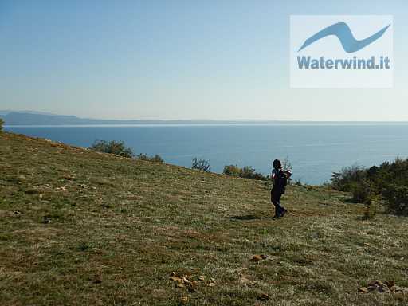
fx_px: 436
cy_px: 153
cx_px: 204
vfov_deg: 38.7
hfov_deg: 50.1
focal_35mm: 37
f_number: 4.2
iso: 125
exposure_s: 1/1250
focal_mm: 6.6
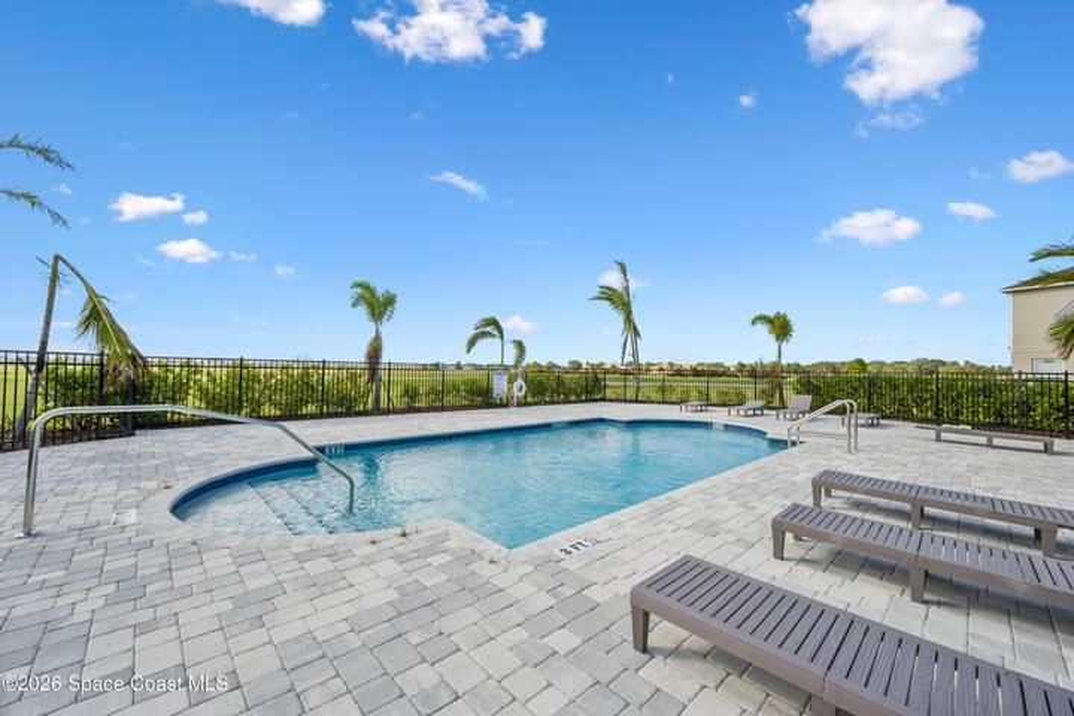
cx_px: 537
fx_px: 418
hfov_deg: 104.3
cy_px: 358
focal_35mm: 14
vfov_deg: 81.2
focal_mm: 14
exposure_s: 1/250
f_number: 8
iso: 200
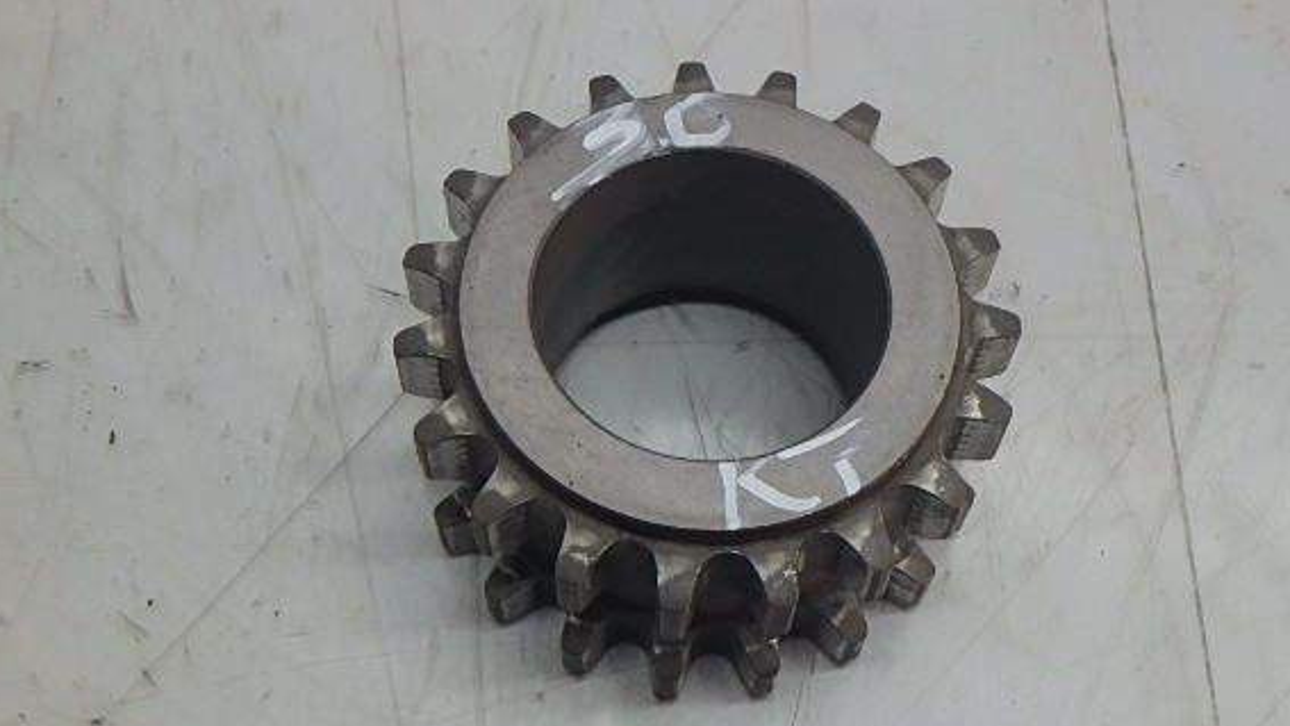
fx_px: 1642
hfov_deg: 42.8
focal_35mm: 48
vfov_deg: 24.9
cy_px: 325
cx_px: 710
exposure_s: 1/40
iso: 320
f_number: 5.1
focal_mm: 6.9
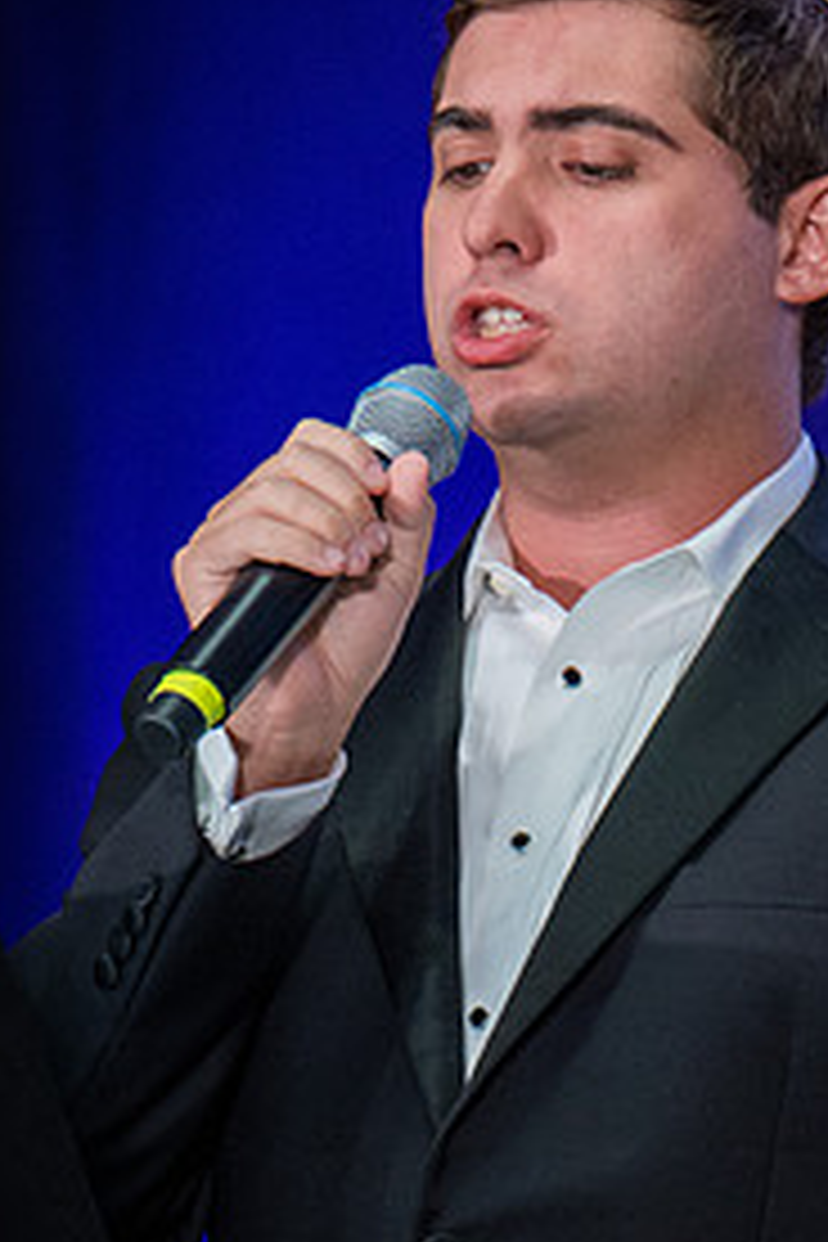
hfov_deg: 2.1
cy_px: 653
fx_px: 22906
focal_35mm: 664
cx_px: 845
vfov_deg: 3.1
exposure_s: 1/125
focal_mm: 200
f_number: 2.8
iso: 1600
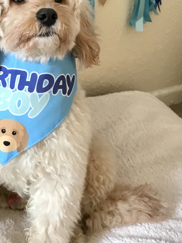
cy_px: 77
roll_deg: -0.3
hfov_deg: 28.5
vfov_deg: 37.7
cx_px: 38
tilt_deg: -17.1
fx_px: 351
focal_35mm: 50
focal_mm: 3.99
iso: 64
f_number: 1.8
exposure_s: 1/17
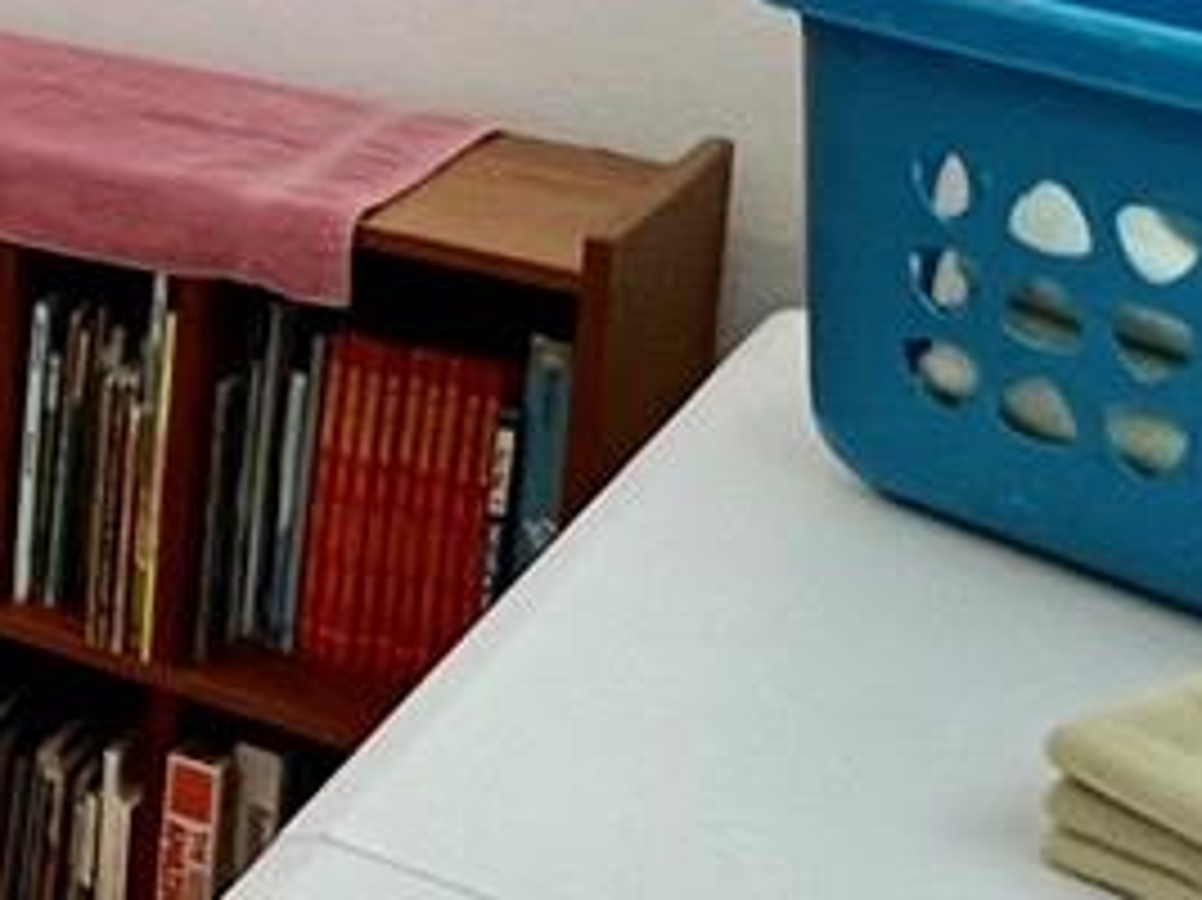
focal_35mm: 78
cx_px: -1301
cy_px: -324
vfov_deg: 17.5
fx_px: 2707
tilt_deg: -7.9
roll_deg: +1.1
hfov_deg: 17.1
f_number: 1.8
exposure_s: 1/120
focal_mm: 1.57
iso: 160
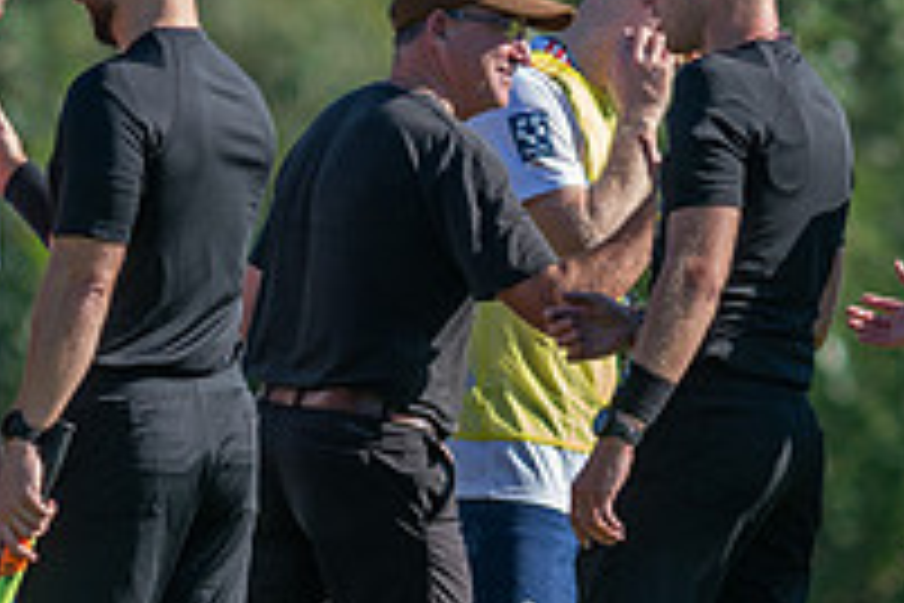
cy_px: 443
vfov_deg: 1.0
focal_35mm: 1312
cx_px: 400
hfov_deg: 1.6
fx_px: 32943
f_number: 3.5
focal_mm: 300
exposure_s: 1/1600
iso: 280
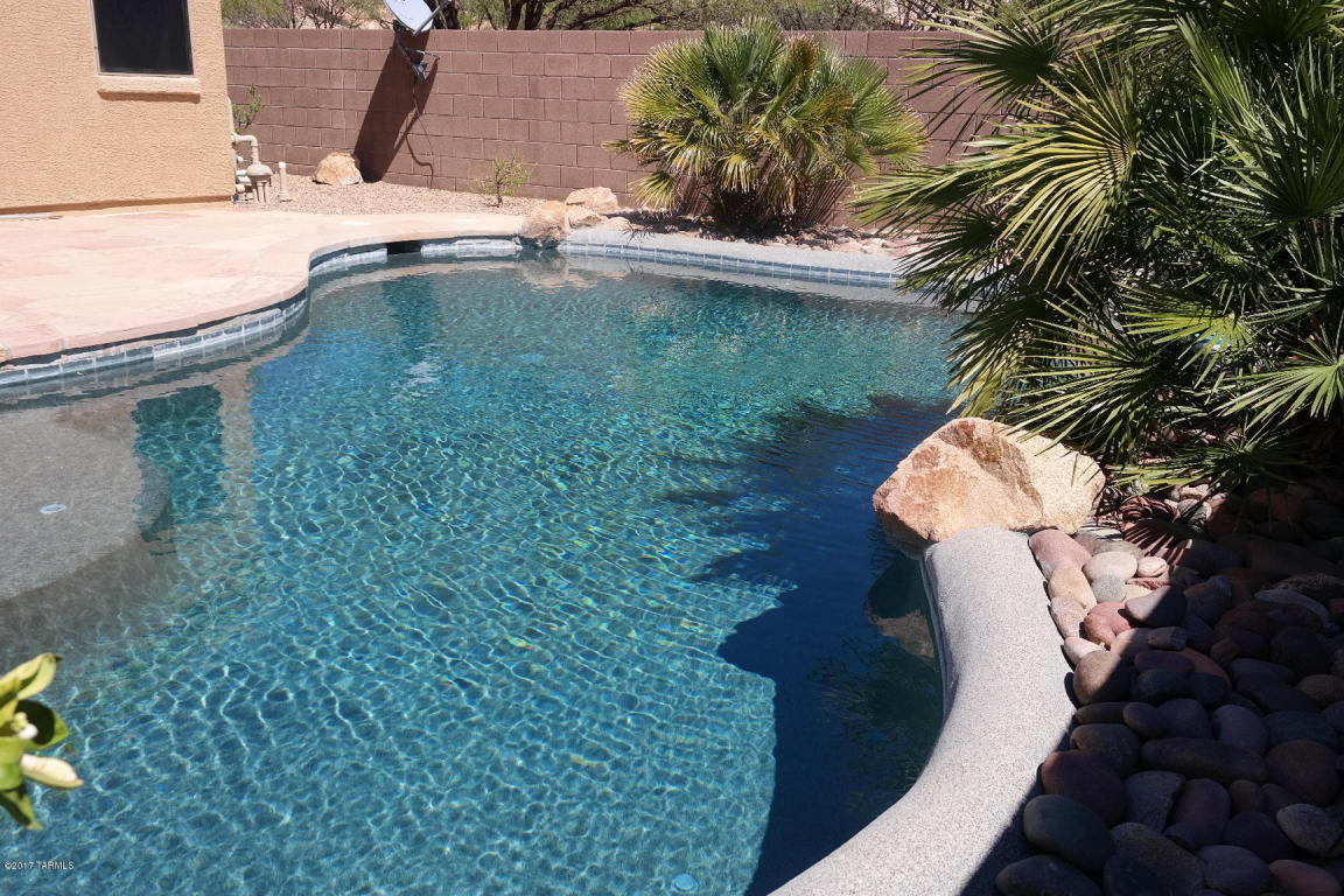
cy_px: 448
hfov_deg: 61.9
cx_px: 672
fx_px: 1120
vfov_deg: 43.6
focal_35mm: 30
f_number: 7.1
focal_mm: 20
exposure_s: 1/320
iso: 100
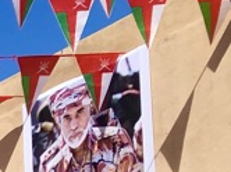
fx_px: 1153
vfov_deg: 7.7
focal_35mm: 173
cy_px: 470
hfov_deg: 9.5
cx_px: -409
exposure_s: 1/1779
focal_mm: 3.99
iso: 20
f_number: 1.8
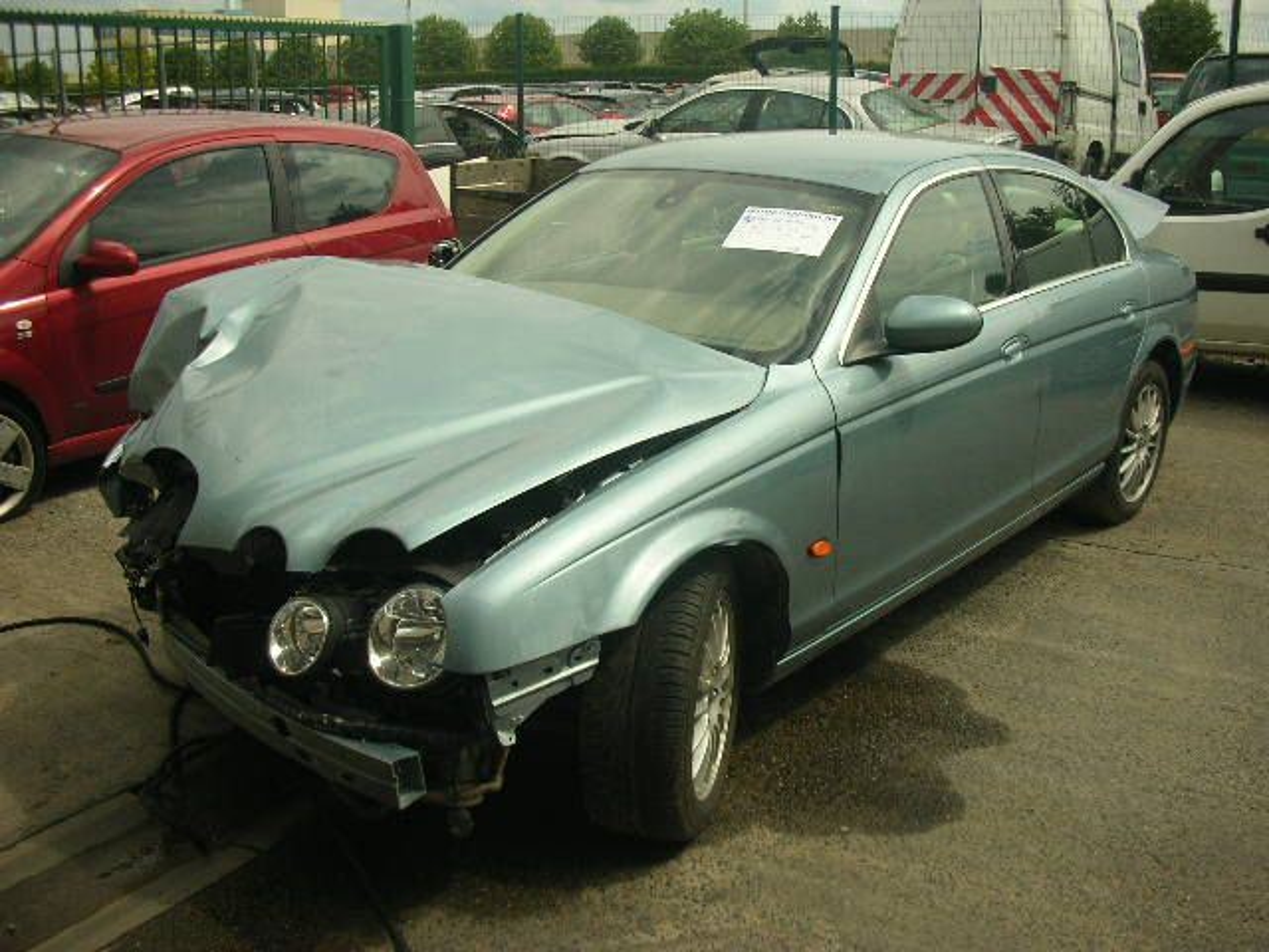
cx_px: 634
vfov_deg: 40.7
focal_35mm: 35
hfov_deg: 52.6
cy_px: 476
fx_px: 1283
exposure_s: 1/97
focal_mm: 5.8
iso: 50
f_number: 8.5
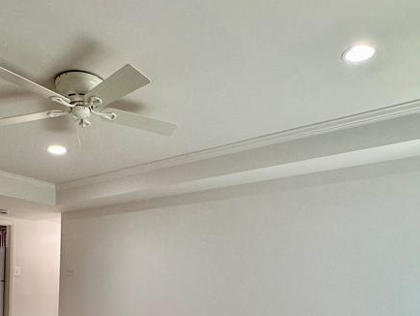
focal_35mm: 33
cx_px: 185
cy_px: 269
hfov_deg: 55.2
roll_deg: -0.6
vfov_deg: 40.5
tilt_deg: +2.0
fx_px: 401
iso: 160
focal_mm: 2.22
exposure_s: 1/120
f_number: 2.2
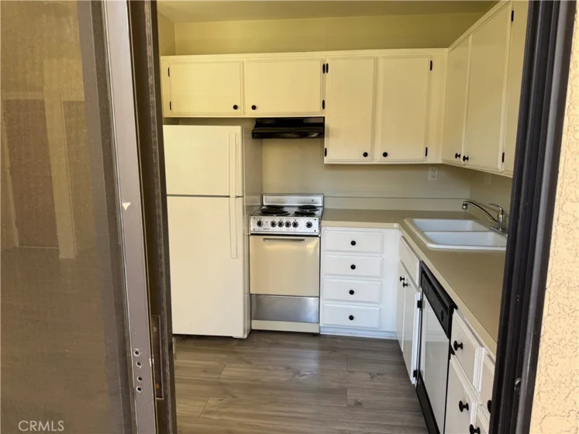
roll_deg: +0.3
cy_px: 217
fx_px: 401
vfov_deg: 56.8
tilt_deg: -9.8
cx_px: 290
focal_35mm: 24
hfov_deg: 71.6
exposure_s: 1/121
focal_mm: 6.76
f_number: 1.78
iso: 64
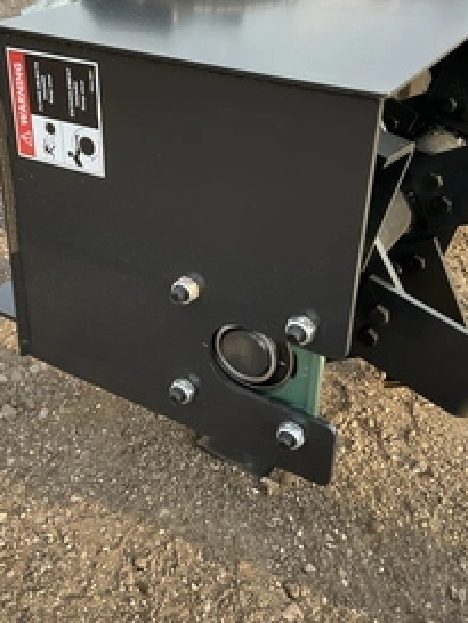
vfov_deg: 45.5
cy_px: 244
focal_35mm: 41
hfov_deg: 35.0
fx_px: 739
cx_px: 178
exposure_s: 1/122
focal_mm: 3
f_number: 1.8
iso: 20
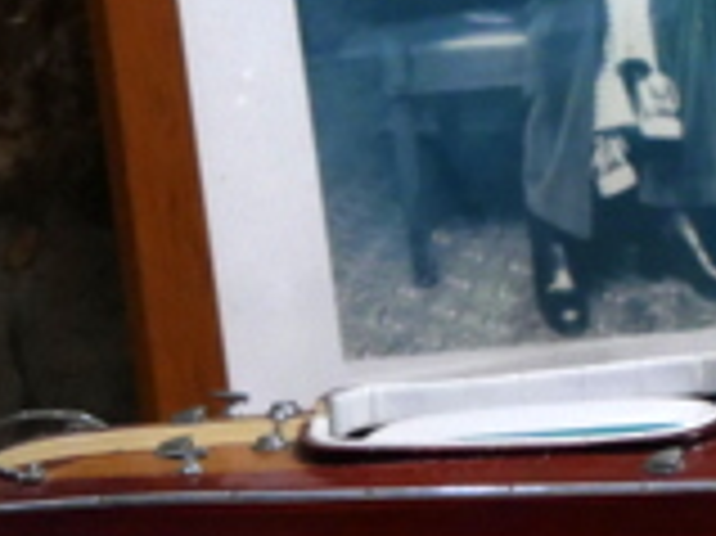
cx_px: 693
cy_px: 167
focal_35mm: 322
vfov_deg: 4.6
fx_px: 6655
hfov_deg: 6.1
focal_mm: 32
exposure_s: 1/80
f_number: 5.6
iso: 1000
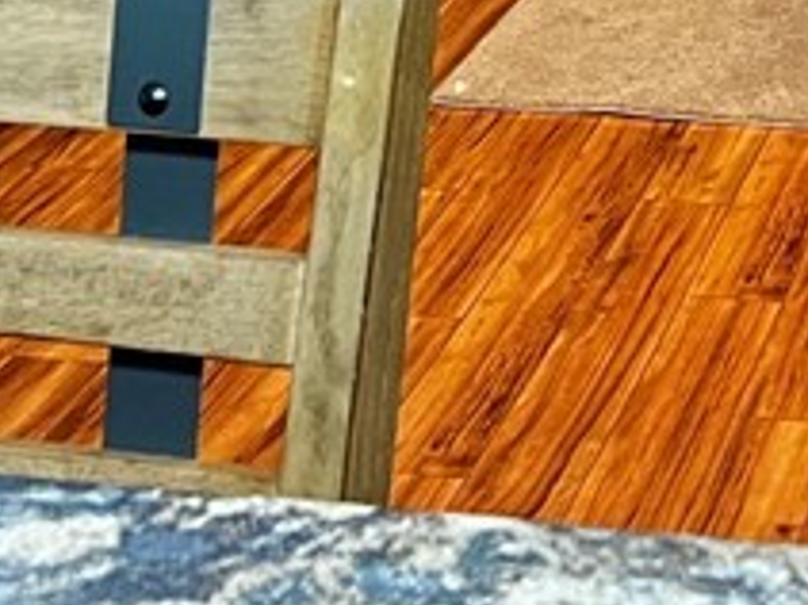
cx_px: 724
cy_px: -636
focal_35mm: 126
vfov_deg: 10.7
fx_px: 2939
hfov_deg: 15.5
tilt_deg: -6.1
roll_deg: +0.2
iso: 500
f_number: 1.5
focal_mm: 5.7
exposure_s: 1/40
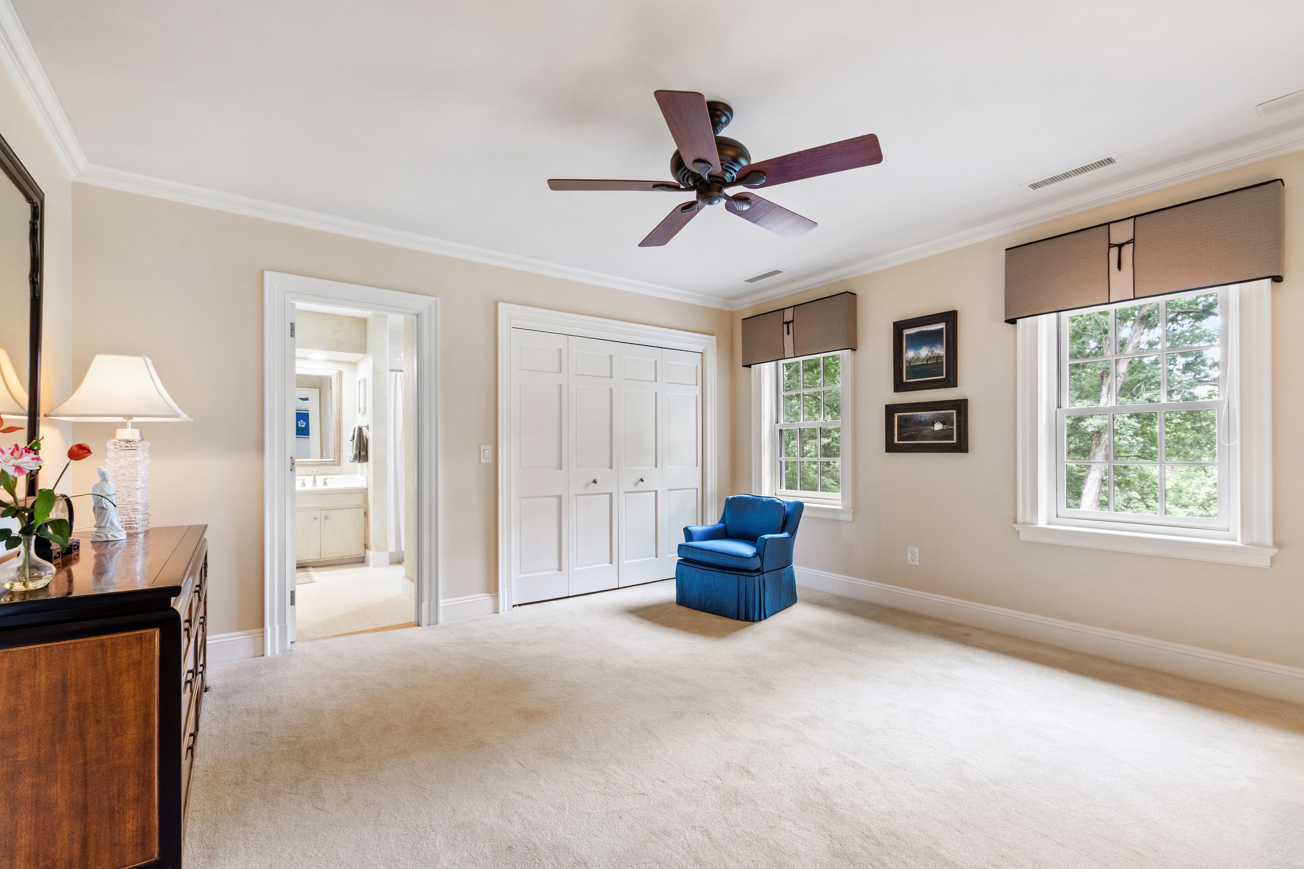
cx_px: 652
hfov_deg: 100.4
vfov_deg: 77.3
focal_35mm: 15
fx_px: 543
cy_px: 434
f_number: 9
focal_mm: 10
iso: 100
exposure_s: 1.6
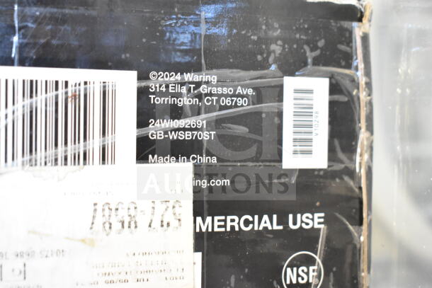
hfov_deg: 35.0
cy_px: 144
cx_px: 216
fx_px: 684
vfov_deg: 23.8
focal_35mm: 57
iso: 6400
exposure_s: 1/60
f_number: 4.8
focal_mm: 38
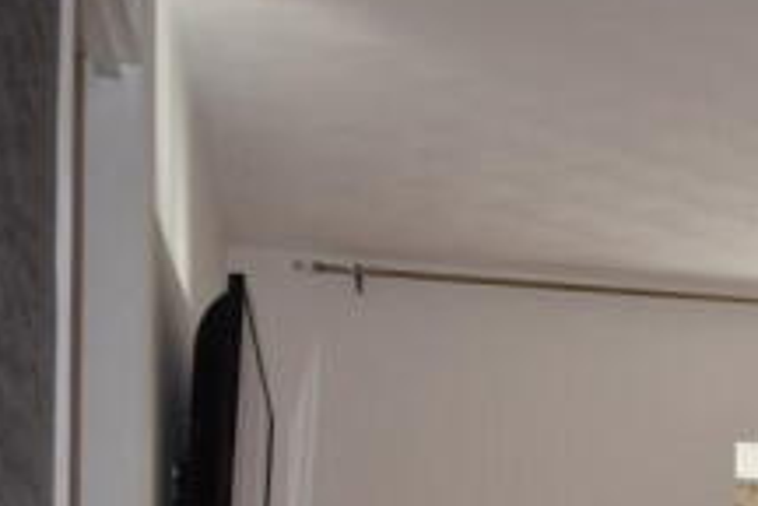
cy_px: 690
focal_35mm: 87
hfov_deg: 20.7
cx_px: 1069
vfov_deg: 15.0
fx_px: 1822
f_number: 5.6
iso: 160
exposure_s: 1/125
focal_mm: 19
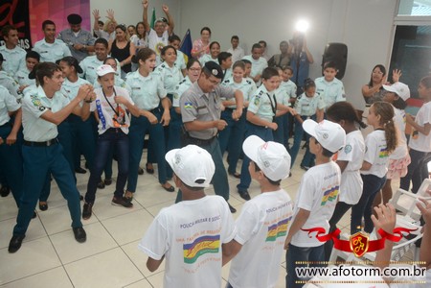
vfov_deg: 43.6
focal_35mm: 30
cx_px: 216
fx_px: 359
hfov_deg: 61.9
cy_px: 144
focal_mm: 20
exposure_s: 1/125
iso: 1600
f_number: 3.5
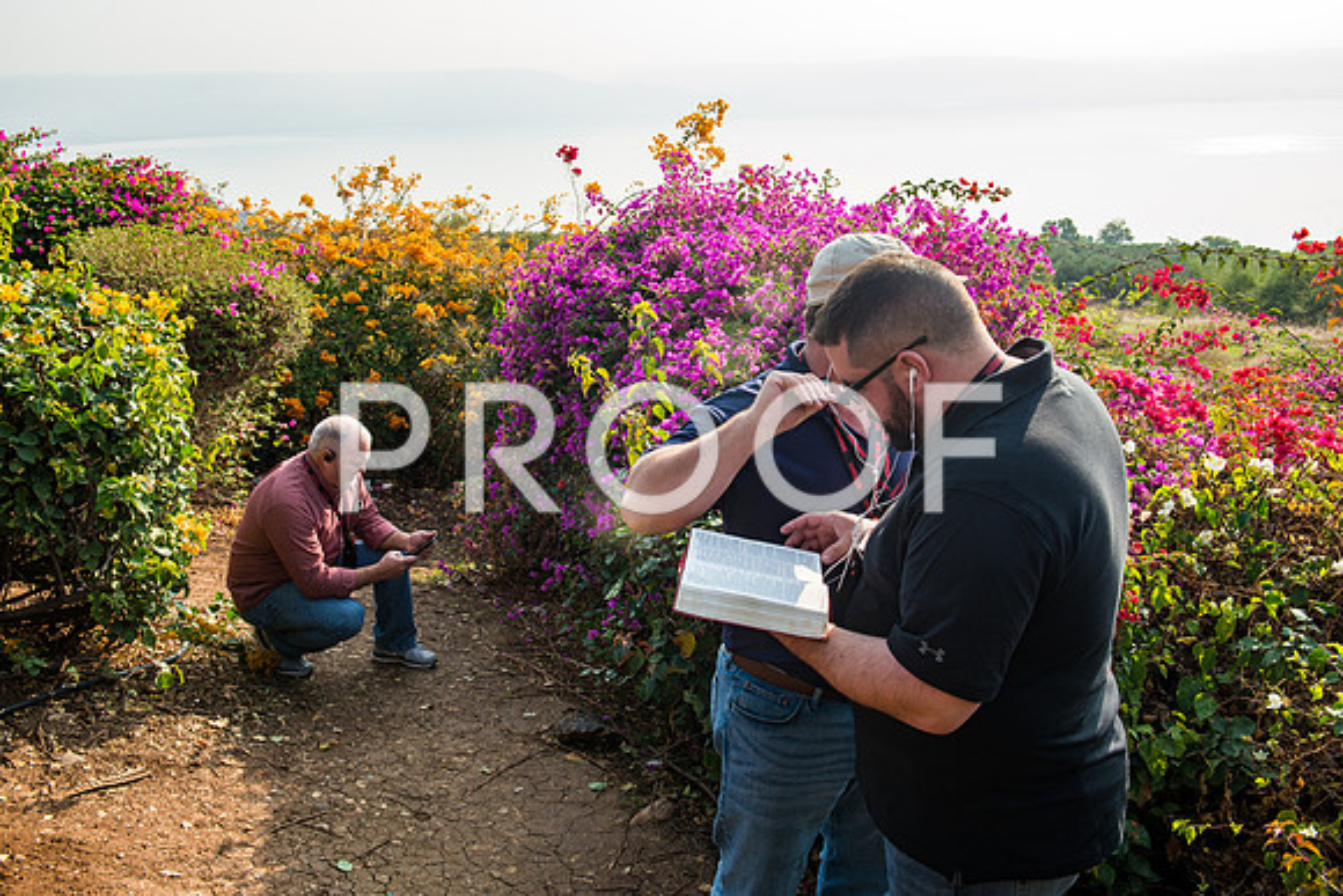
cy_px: 448
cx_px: 672
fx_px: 1194
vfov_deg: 41.1
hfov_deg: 58.7
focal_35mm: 32
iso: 100
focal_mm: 32
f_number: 7.1
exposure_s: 1/80
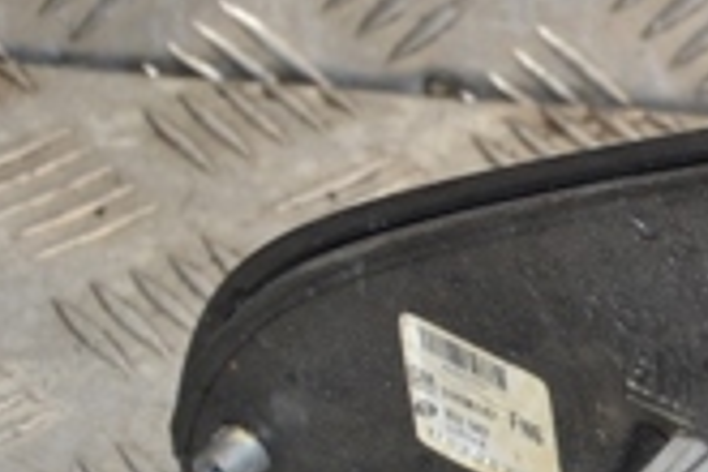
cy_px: 326
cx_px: 1343
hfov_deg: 7.6
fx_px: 5151
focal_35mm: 262
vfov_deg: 5.2
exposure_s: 1/200
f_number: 6.3
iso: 800
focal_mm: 45
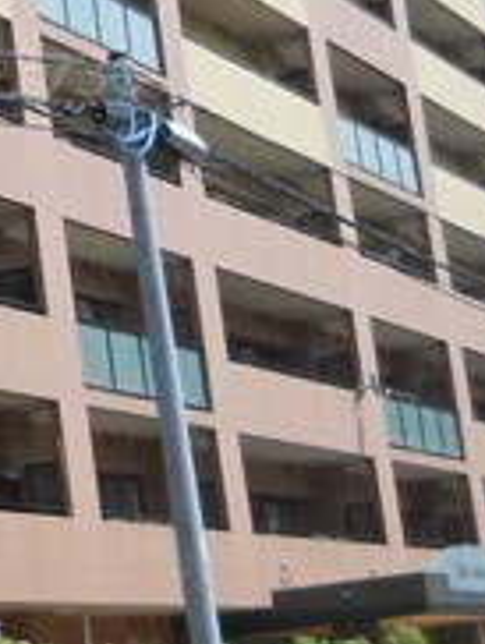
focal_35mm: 144
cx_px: -315
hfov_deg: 9.9
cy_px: 78
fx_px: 2684
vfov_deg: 13.6
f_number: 5.5
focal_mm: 6.72
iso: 80
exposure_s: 1/250
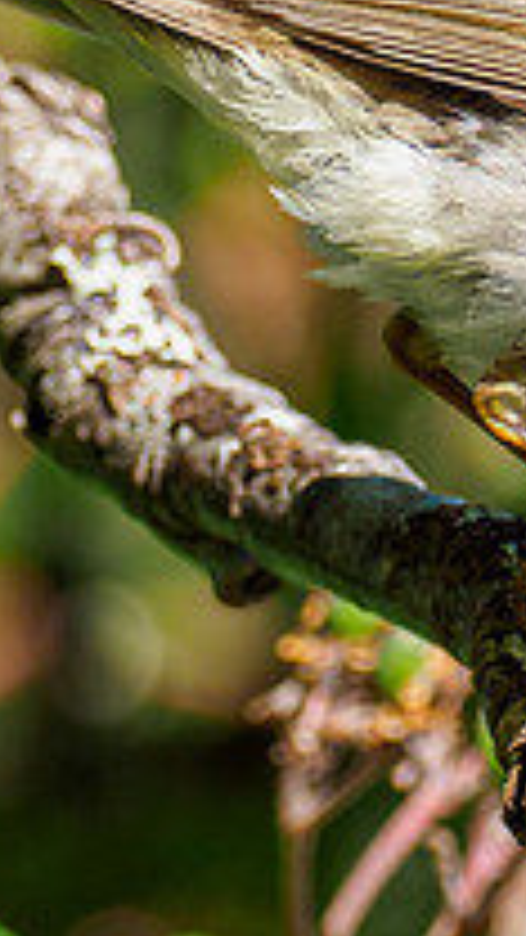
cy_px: 91
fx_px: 67047
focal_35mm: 2704
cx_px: 488
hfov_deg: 0.4
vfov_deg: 0.8
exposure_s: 1/640
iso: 250
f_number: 4
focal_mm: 300
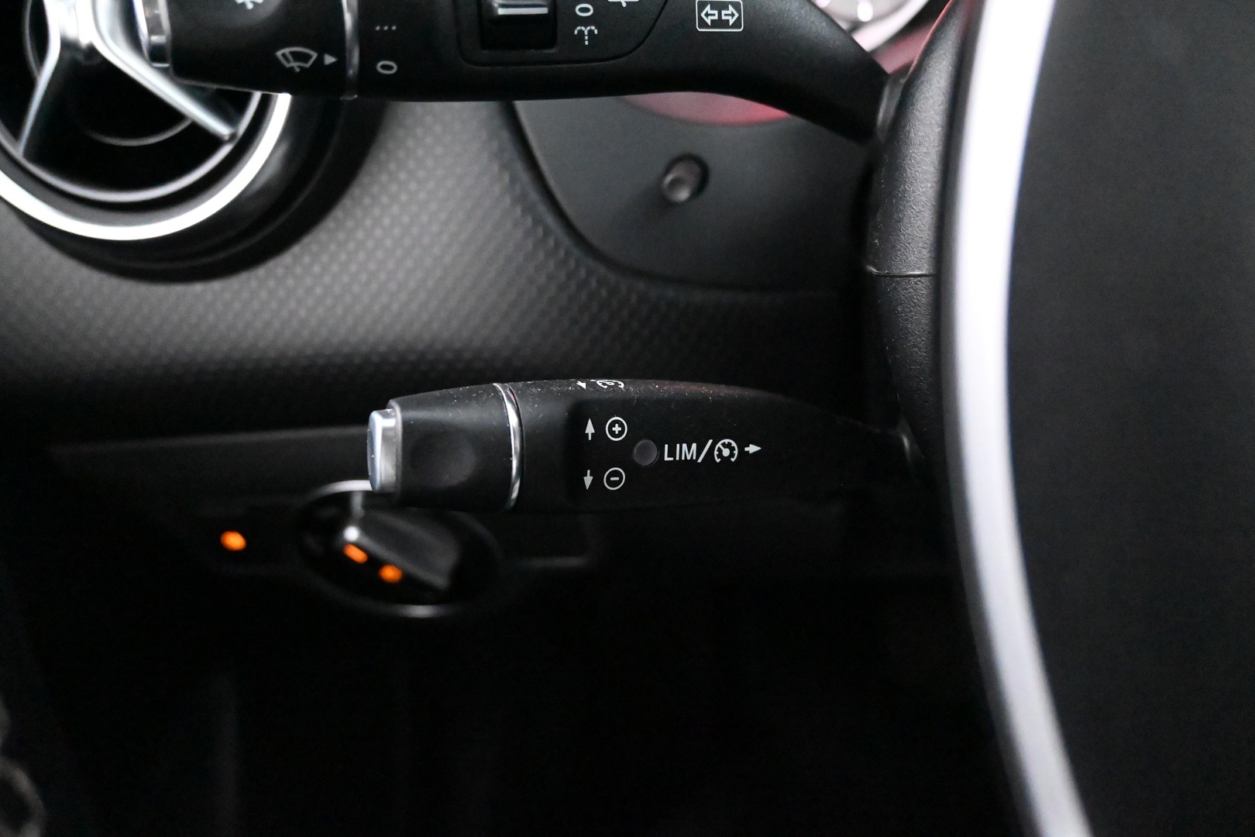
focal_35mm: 29
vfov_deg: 44.6
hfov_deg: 63.2
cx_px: 628
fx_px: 1020
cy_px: 418
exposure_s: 1/30
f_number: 3.8
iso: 20000
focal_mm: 19.5
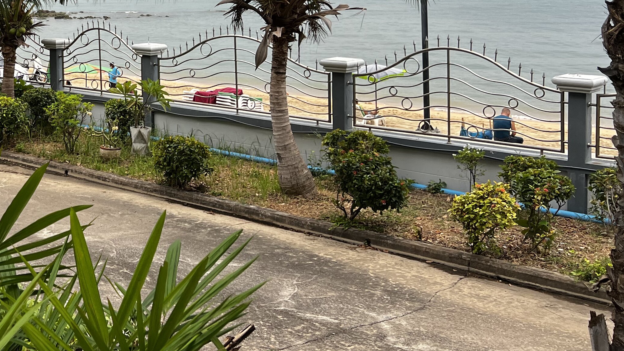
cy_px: -3
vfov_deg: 21.1
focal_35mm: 55
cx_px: 32
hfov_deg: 35.1
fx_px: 910
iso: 50
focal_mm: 5.7
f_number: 1.5
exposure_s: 1/880
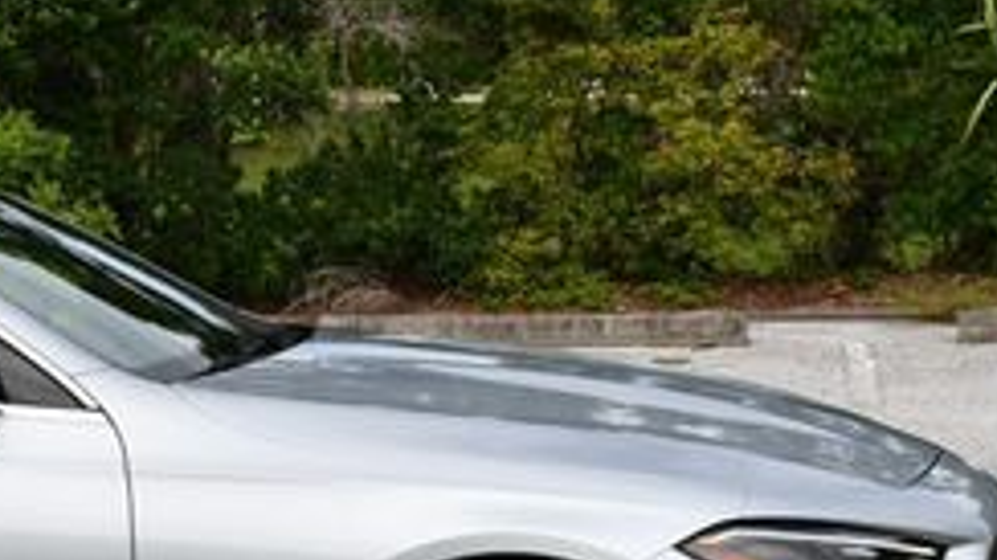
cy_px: 298
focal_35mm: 143
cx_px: -127
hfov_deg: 14.6
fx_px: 3779
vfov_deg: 8.5
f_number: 8
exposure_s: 1/250
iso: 110
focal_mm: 26
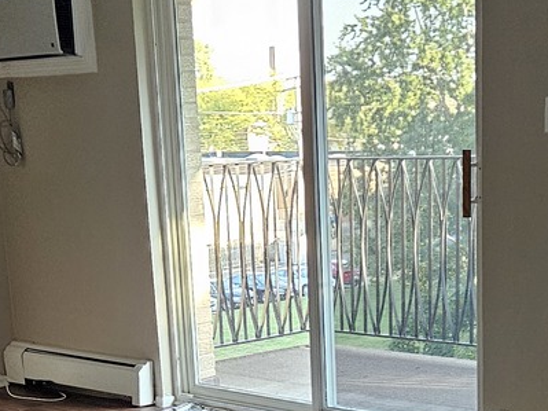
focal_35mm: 83
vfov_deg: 17.1
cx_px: 272
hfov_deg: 23.6
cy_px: 463
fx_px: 1314
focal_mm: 5.4
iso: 500
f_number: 1.8
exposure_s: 1/170
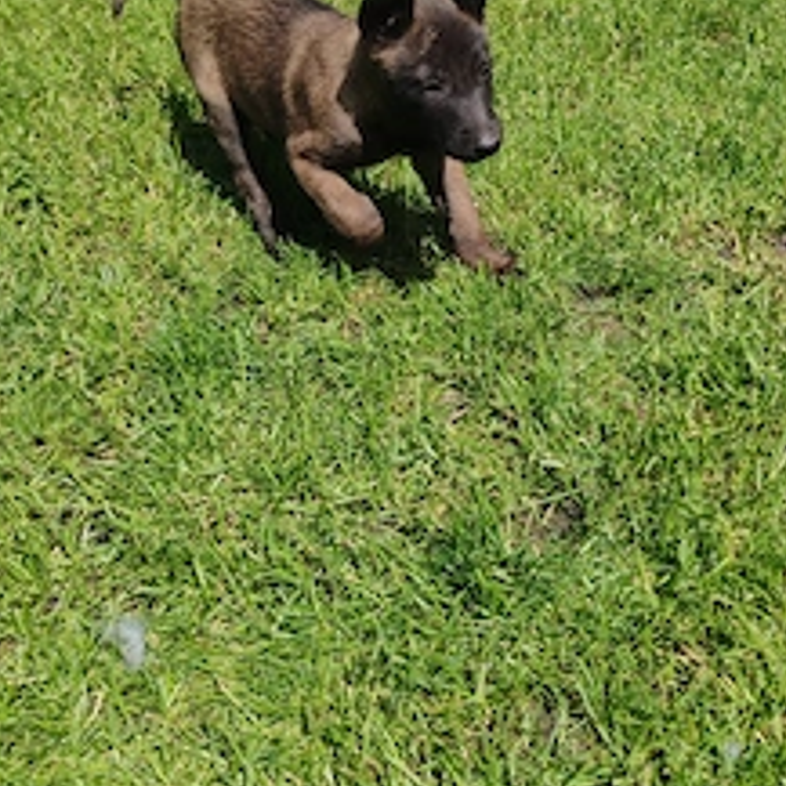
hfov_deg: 38.1
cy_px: 322
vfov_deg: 38.2
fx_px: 1130
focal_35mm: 44
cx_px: 500
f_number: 1.9
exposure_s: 1/470
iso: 50
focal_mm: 6.12
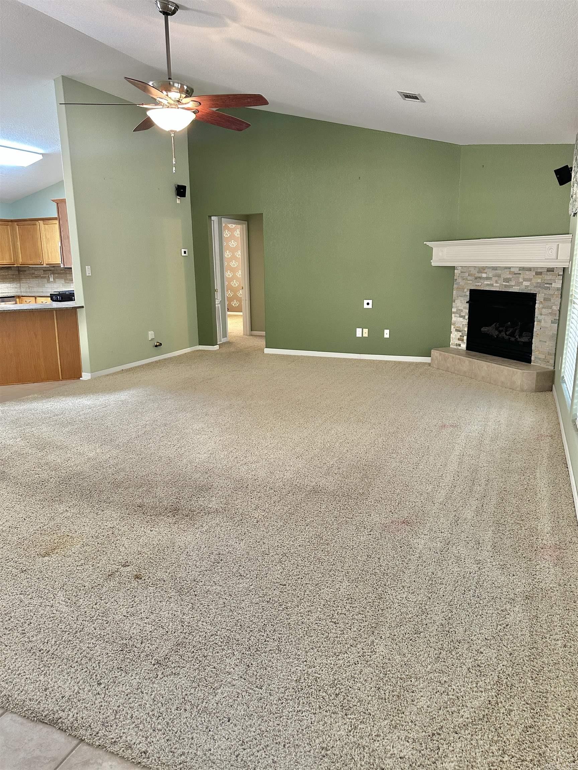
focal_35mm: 24
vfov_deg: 71.6
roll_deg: +0.1
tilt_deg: -12.3
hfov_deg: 56.8
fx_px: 534
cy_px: 385
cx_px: 289
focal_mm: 6.86
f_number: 1.78
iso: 200
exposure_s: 1/60
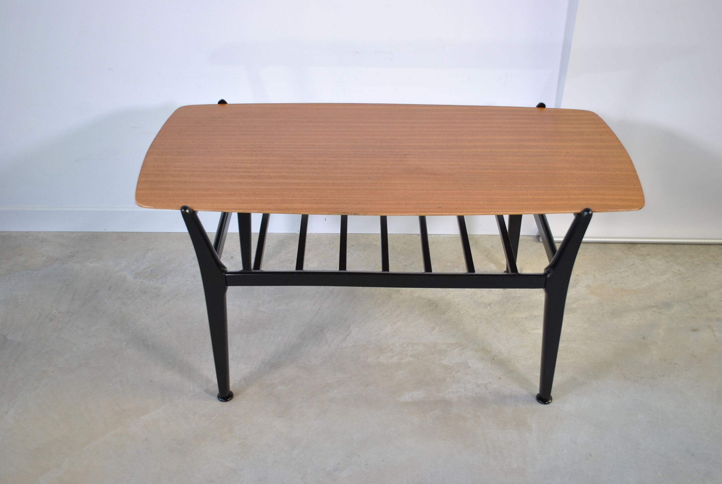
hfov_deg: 49.5
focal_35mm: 39
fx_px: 784
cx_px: 361
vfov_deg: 34.4
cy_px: 242
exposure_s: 1/50
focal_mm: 26
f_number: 4.5
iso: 200
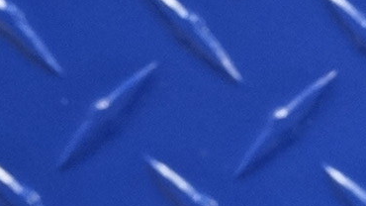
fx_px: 2824
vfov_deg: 4.0
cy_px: 636
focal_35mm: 291
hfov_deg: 6.6
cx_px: 1207
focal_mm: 28
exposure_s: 1/15
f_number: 9
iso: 800
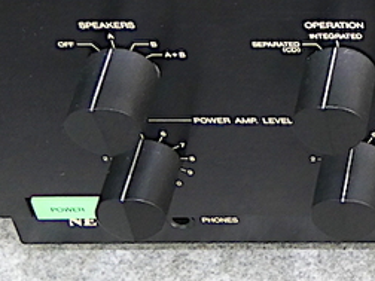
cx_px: 552
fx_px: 1278
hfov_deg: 15.5
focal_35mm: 118
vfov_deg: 11.9
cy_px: -164
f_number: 3.5
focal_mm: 5.4
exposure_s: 1/10
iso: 200
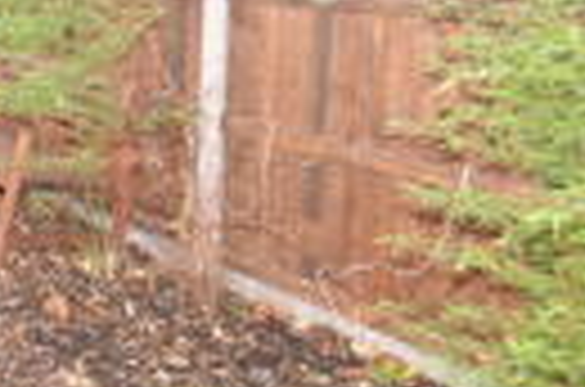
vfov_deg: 23.6
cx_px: -212
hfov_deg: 28.4
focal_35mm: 55
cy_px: 11
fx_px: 892
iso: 400
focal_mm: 10
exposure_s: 1/60
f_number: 4
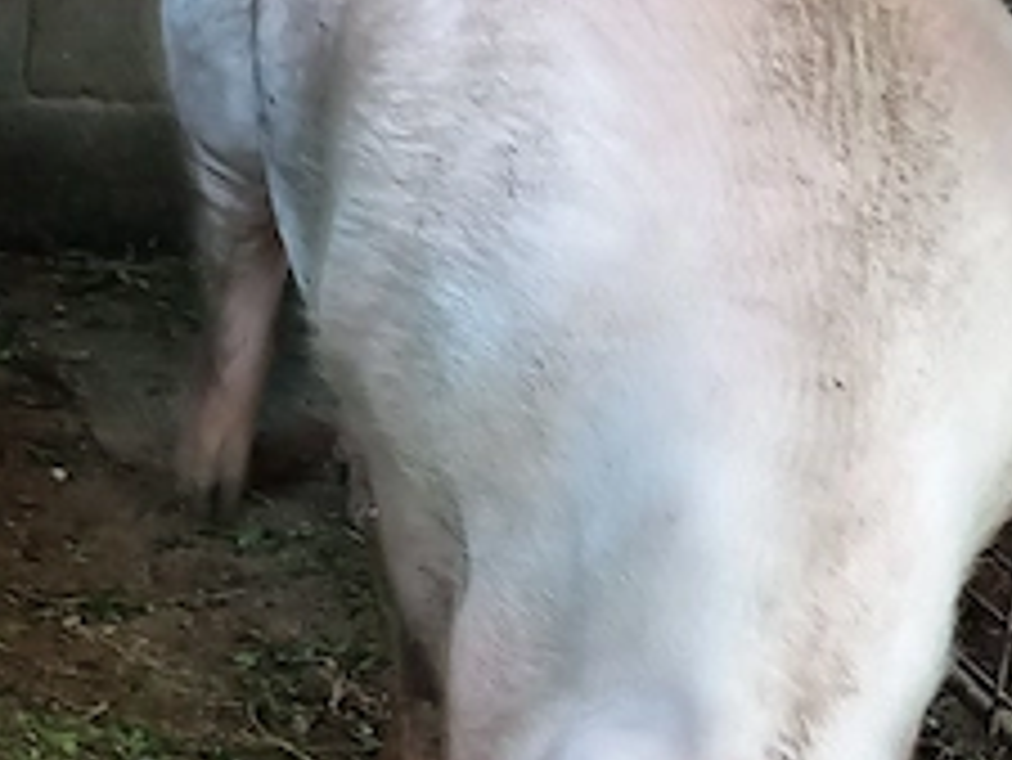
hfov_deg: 20.4
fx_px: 2808
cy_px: 429
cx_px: 648
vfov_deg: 15.4
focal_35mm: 96
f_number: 1.8
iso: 746
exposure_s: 1/20
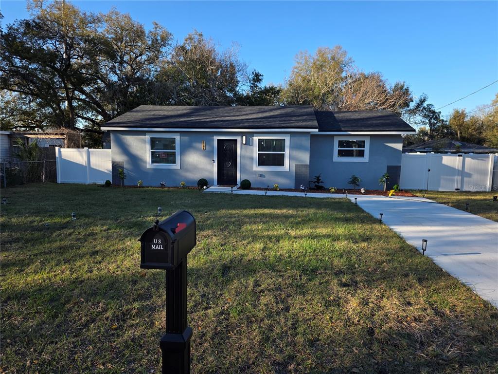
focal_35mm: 23
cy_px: 187
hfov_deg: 73.9
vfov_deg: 58.9
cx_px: 249
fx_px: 331
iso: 80
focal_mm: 6.25
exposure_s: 1/2021
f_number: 1.7
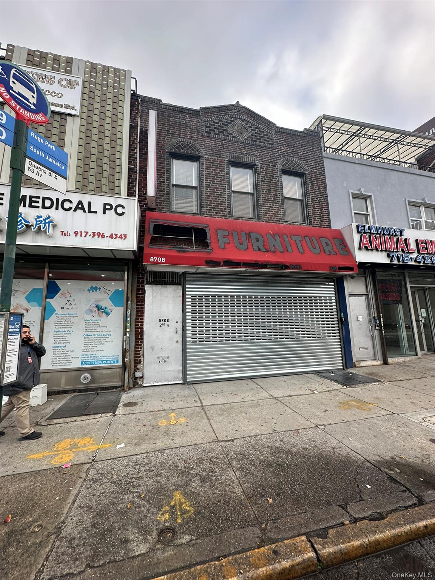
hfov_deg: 85.7
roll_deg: +1.5
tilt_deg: +10.0
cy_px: 290
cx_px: 218
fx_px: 235
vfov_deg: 102.1
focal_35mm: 14
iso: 40
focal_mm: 2.22
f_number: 2.2
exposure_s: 1/221
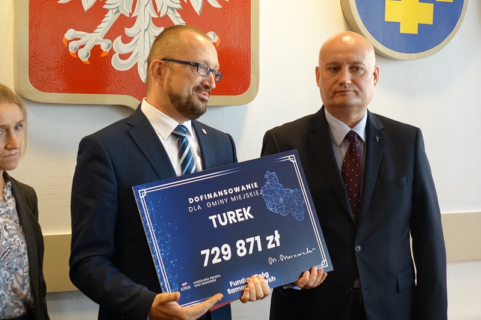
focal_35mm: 76
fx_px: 1015
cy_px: 160
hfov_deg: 26.7
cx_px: 240
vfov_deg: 17.9
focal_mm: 28.02
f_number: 2.8
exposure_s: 1/80
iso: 640
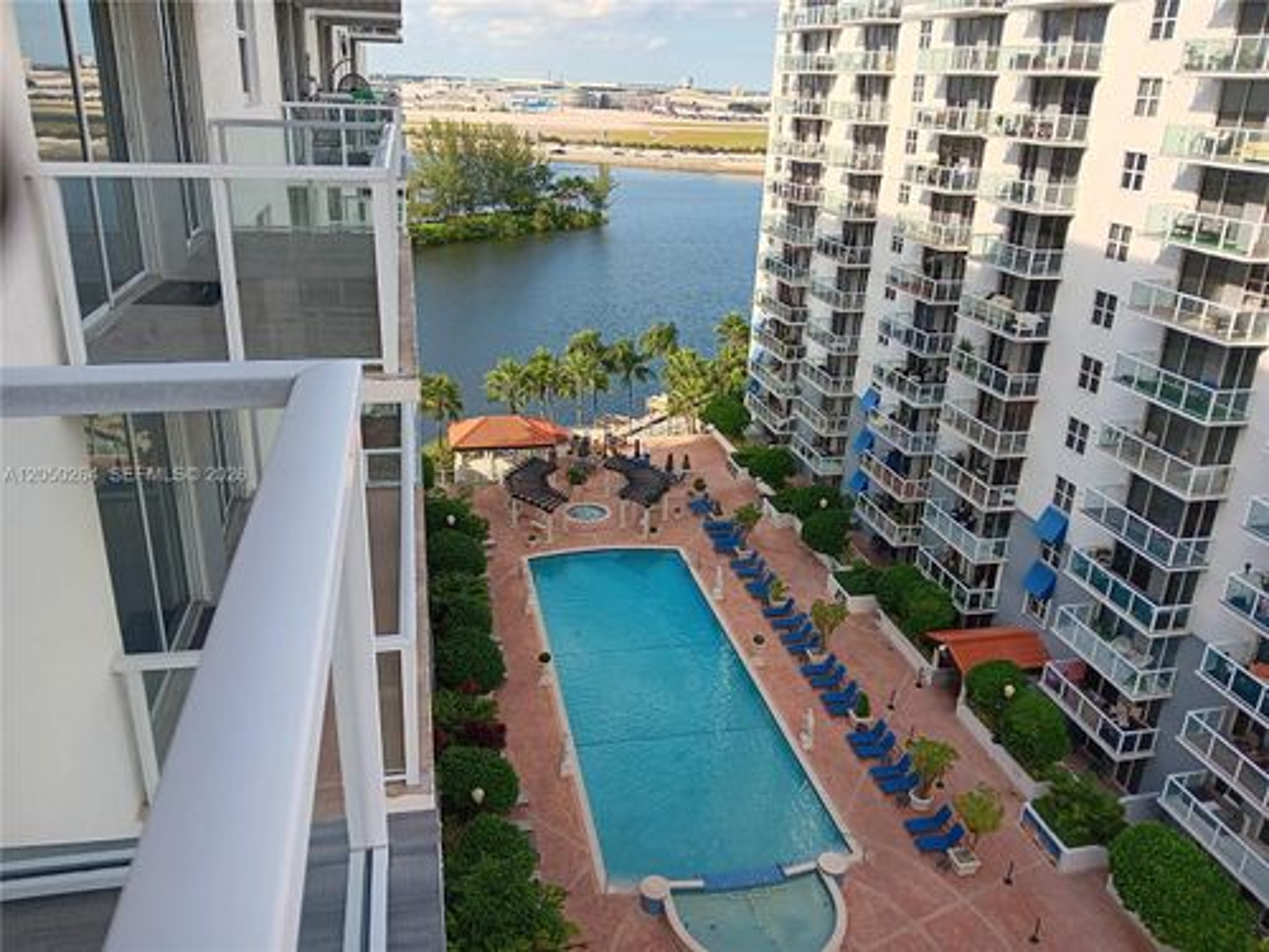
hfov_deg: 67.3
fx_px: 953
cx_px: 634
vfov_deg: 53.1
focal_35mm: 26
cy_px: 476
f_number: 1.8
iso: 20
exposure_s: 1/250
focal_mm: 3.98
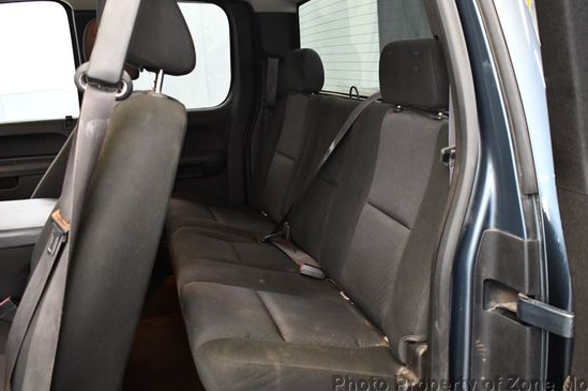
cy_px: 176
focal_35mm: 35
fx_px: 571
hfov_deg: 54.4
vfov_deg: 37.7
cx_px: 319
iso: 3600
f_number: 3.8
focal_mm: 20
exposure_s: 1/60
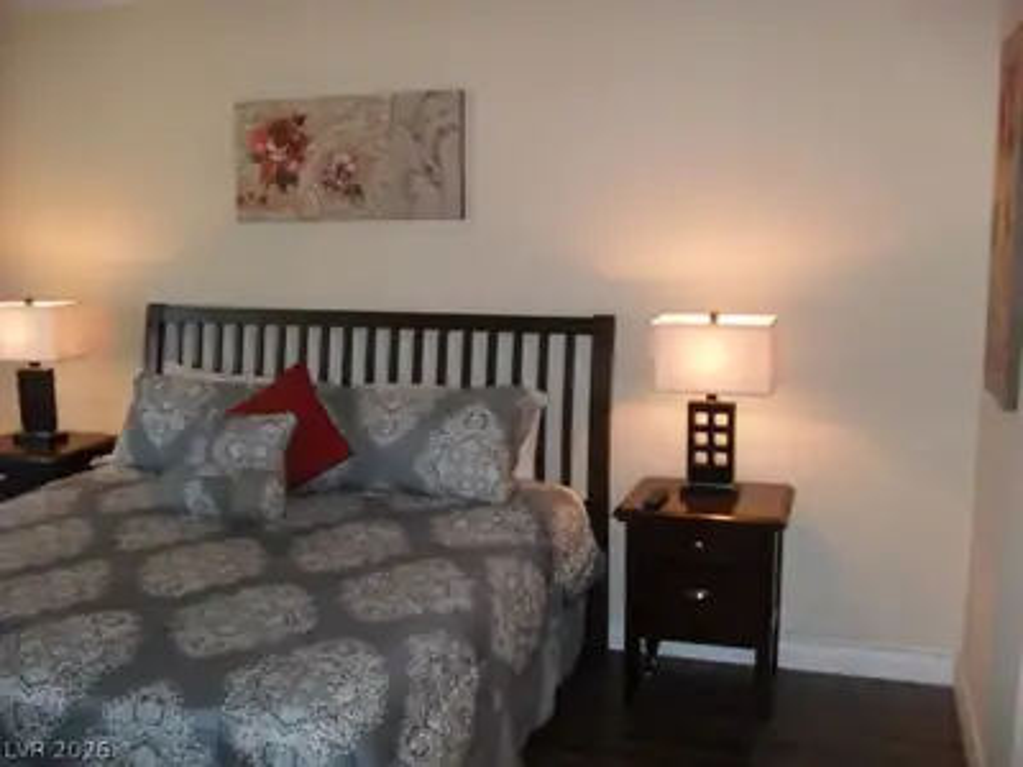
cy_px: 384
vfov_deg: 40.7
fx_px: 1034
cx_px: 512
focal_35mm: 35
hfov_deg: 52.6
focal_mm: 6.3
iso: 200
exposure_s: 1/45
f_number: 3
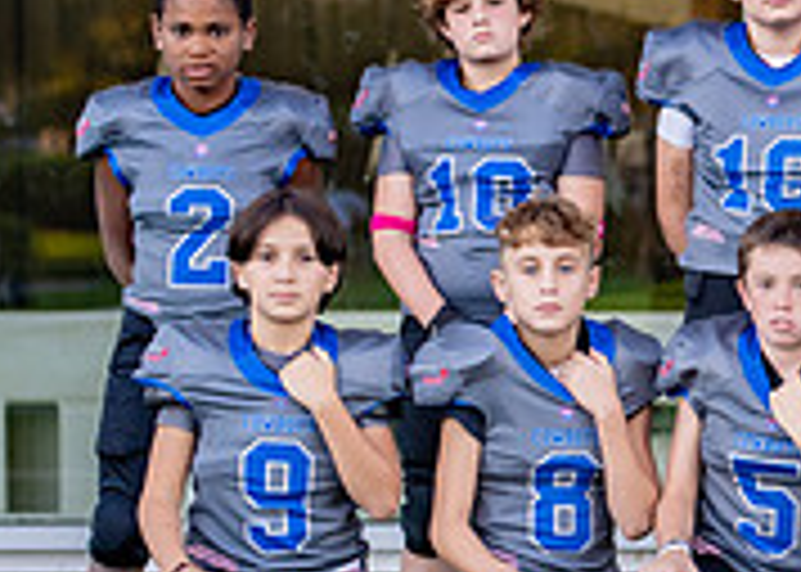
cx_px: 1405
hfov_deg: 9.6
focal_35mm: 200
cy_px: 409
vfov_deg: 7.2
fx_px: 4548
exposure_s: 1/400
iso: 320
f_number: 2
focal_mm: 50
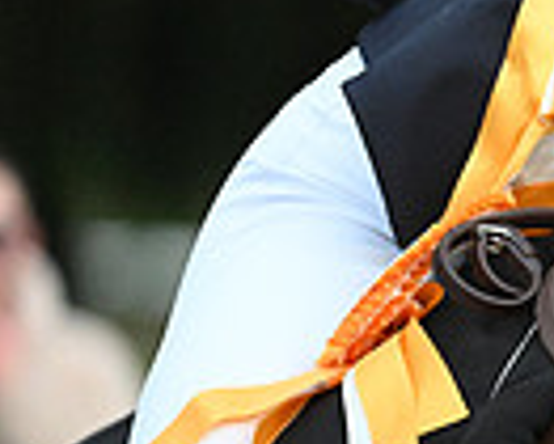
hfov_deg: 1.7
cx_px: 1155
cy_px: 99
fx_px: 18443
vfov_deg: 1.4
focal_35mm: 1124
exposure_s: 1/1250
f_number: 4.5
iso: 8000
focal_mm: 270
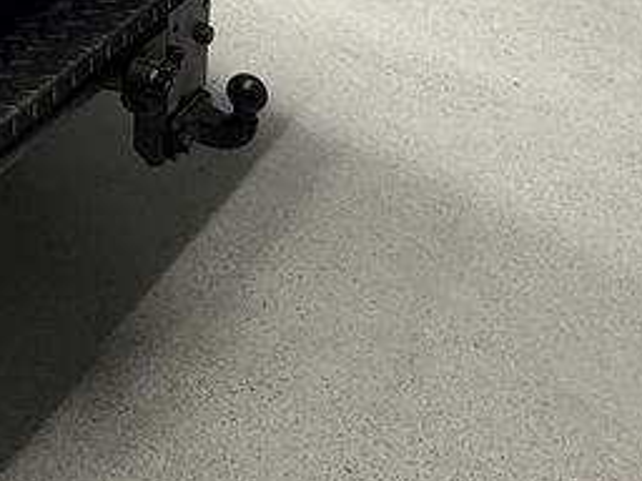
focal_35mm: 56
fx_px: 1039
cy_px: -326
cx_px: -266
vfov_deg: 20.4
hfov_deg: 26.8
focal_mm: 2.22
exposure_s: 1/100
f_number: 2.2
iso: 250
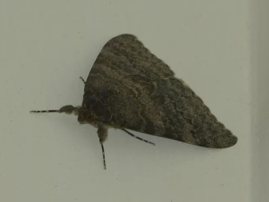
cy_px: 101
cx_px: 134
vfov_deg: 3.1
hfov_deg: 4.1
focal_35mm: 487
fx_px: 3784
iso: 80
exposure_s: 1/125
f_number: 5.6
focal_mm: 86.7
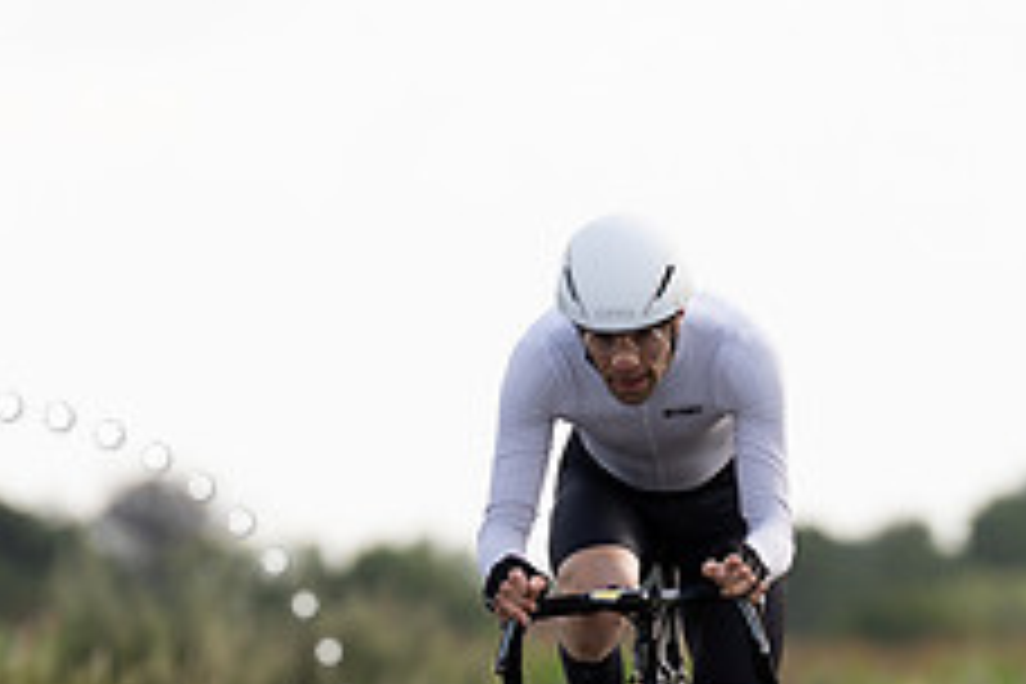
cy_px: 693
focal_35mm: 784
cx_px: 668
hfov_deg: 2.6
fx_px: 22342
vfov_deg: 1.8
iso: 100
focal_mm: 200
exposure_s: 1/1000
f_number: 3.2
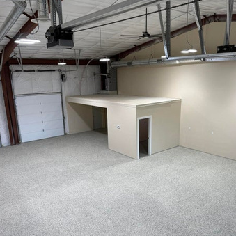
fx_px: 231
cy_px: 139
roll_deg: +1.6
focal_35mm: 30
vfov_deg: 53.7
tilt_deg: -15.3
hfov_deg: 54.0
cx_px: 121
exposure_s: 1/121
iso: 64
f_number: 1.78
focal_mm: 6.76
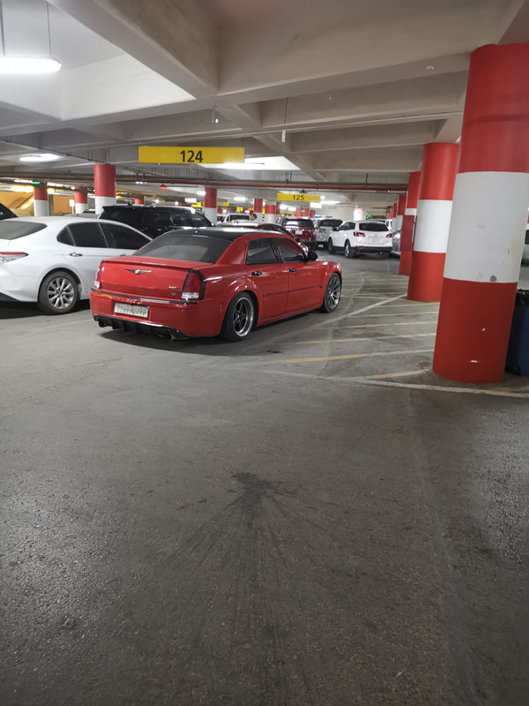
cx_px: 264
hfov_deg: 51.4
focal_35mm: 27
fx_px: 550
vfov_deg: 65.3
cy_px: 353
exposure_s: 1/25
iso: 800
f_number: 1.8
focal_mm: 3.95
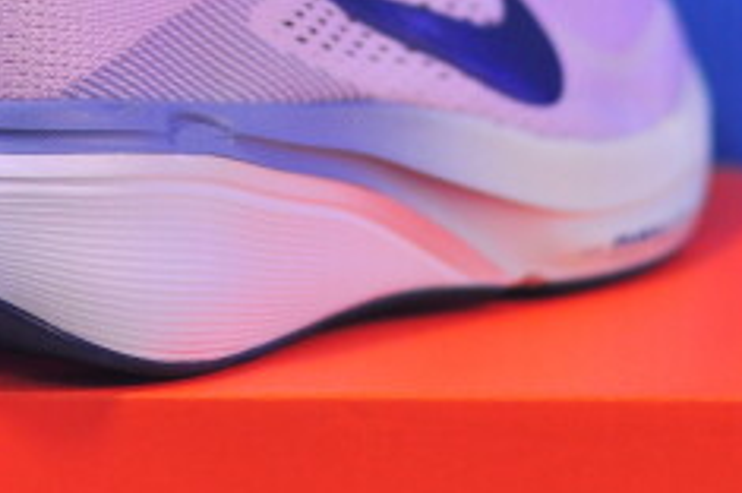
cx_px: -38
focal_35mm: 255
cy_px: -302
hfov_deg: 8.0
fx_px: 5249
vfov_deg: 5.3
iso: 250
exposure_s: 1/320
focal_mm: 50
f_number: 2.5
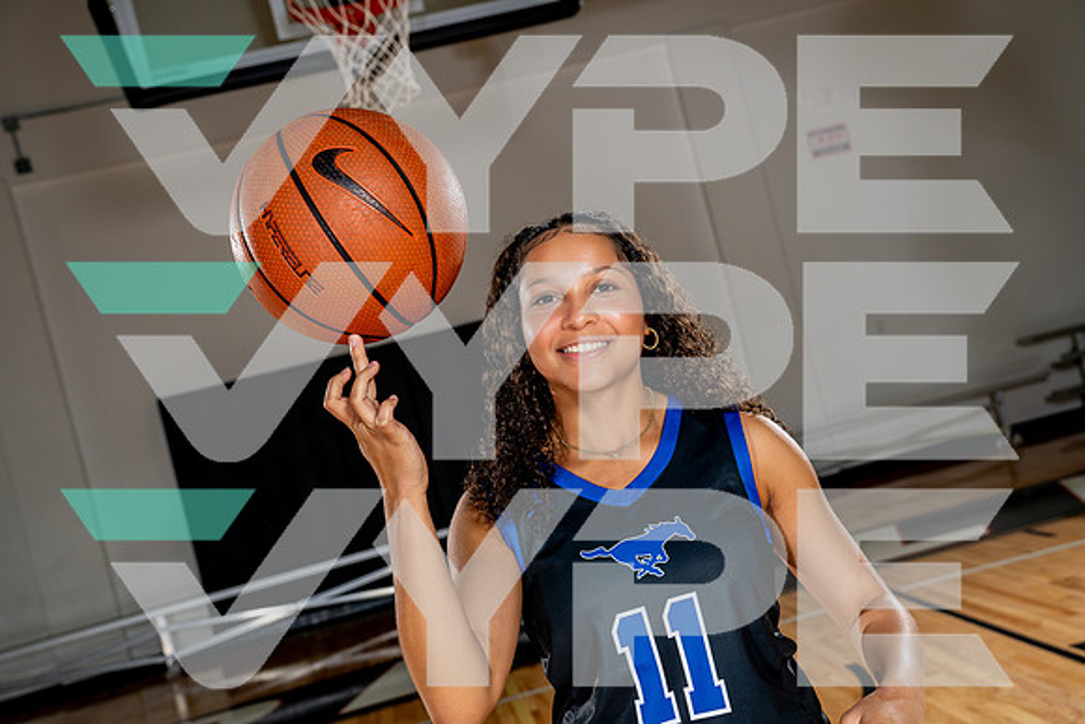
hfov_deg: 42.7
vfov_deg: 29.3
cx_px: 542
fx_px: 1387
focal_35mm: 46
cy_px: 362
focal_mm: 46
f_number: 5.6
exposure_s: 1/250
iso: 200
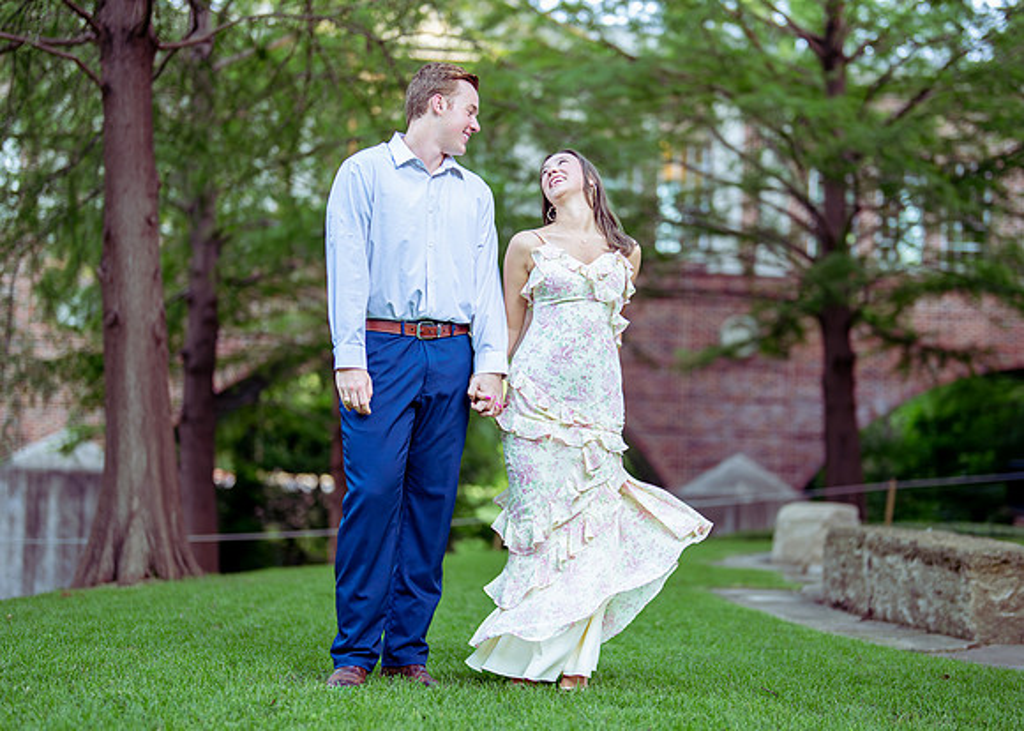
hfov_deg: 29.9
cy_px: 373
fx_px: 1917
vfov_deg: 21.6
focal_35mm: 66
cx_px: 561
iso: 500
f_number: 1.2
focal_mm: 50
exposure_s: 1/1000
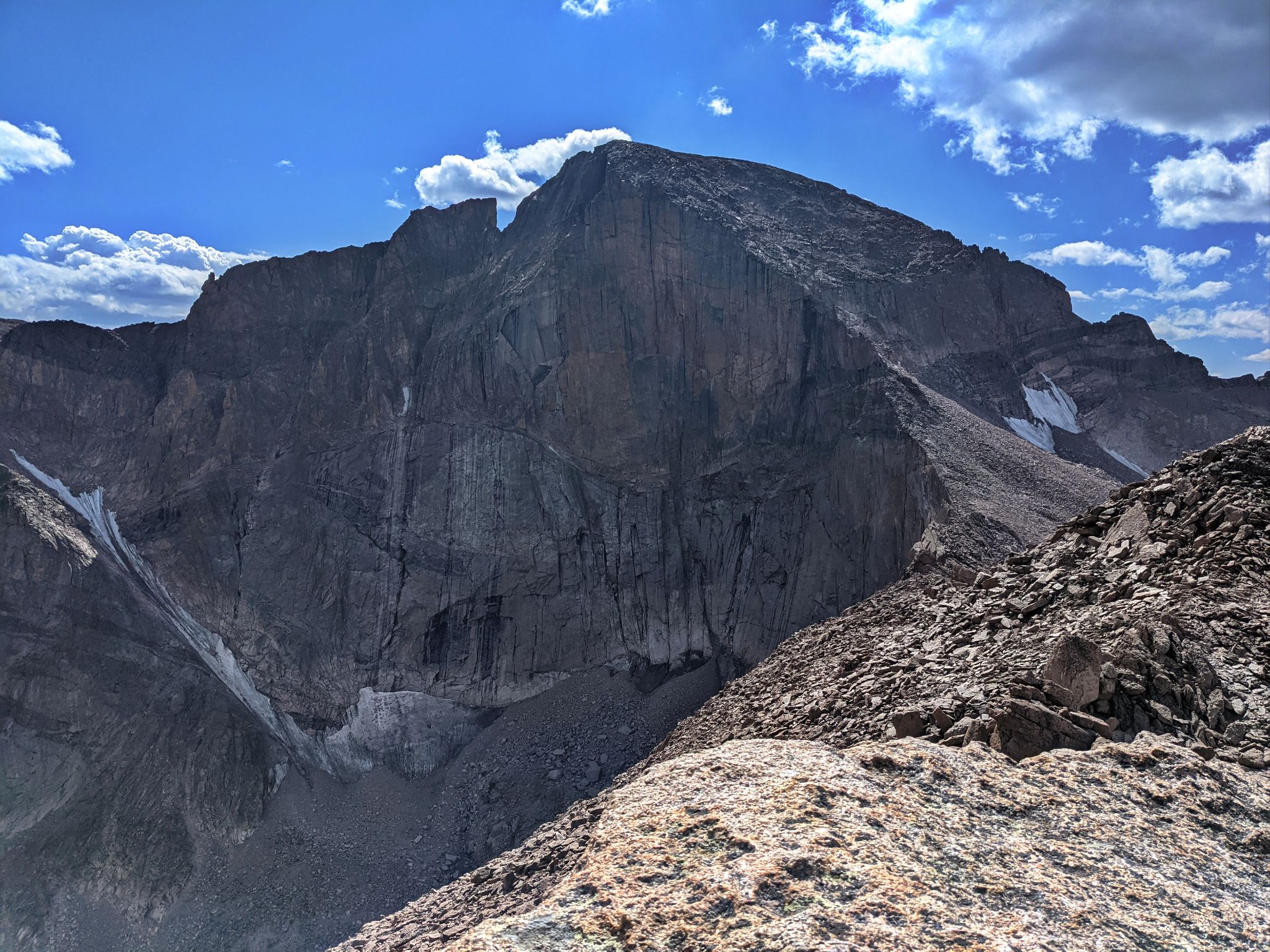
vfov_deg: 51.4
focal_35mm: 27
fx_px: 991
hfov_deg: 65.3
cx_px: 635
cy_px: 476
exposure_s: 1/7812
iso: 50
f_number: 1.73
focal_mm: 4.38
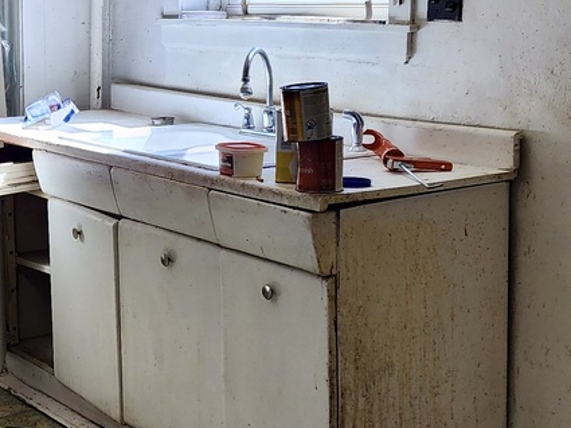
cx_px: -8
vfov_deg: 18.8
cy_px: 144
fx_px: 1286
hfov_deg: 23.9
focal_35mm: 78
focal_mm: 6.4
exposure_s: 1/180
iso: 80
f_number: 1.8
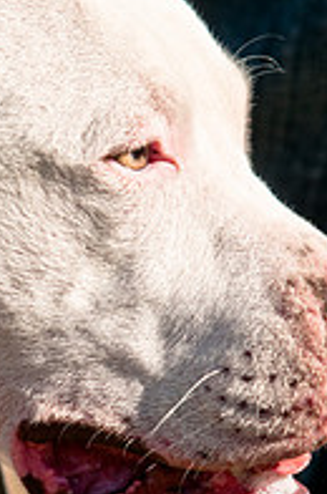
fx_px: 7782
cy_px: 217
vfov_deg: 3.6
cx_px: 119
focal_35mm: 569
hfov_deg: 2.4
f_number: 5
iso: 200
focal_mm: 165
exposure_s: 1/1250
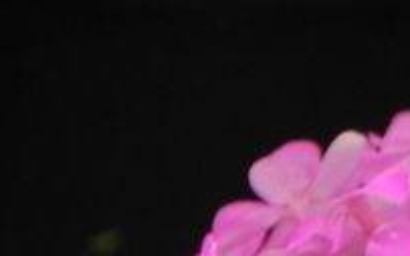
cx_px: 1057
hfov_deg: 1.3
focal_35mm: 1621
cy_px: 643
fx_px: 18118
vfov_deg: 0.8
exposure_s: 1/400
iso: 160
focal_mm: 51.8
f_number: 5
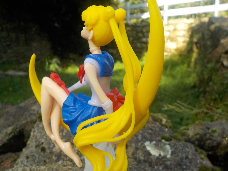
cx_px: 114
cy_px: 86
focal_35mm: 30
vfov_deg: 46.8
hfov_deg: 60.0
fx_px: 198
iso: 125
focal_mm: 4.1
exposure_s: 1/320
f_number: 3.3
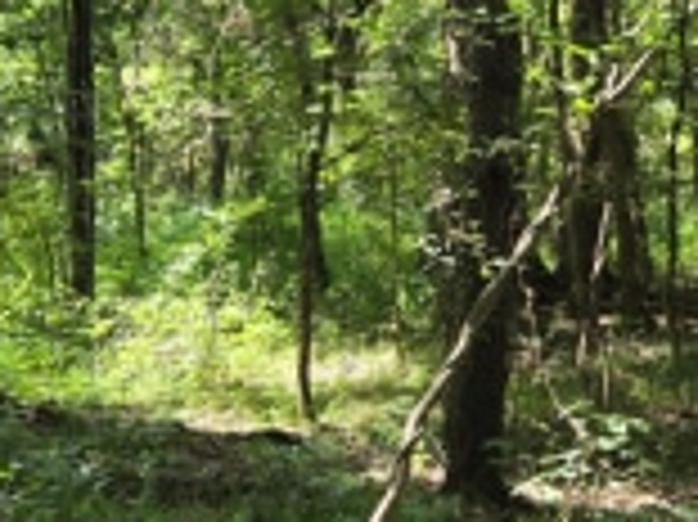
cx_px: 563
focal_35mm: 95
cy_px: 81
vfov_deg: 15.4
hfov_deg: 20.4
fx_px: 1914
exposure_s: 1/180
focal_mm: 5.4
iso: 40
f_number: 1.8
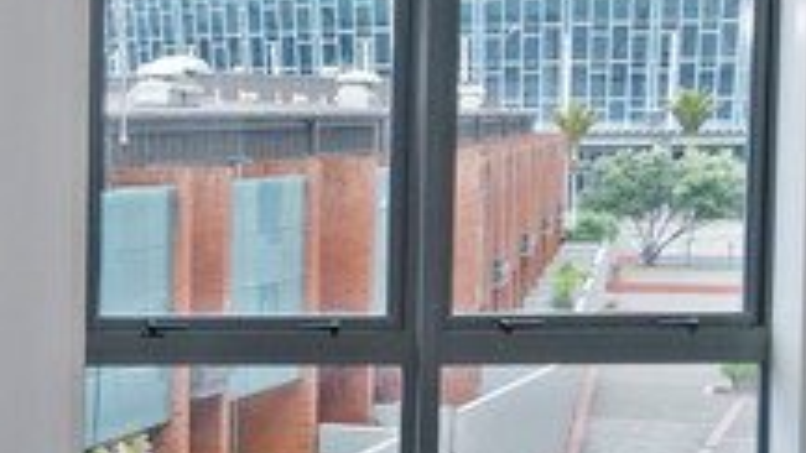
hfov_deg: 20.7
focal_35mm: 89
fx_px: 1902
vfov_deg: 13.1
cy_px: 613
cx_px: -371
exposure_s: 1/60
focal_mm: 12
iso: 200
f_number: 9
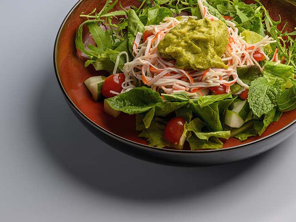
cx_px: 174
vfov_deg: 12.2
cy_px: 84
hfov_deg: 16.3
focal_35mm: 121
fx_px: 1035
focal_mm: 85
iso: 80
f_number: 8.5
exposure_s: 1/200
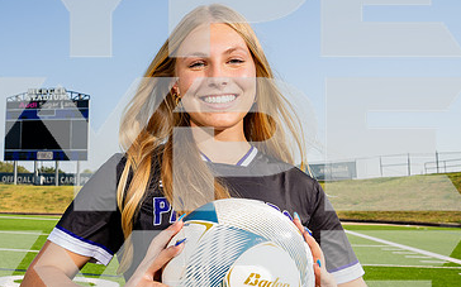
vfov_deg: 32.7
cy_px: 145
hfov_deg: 49.4
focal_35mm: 39
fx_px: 490
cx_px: 148
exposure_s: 1/125
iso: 50
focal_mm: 24
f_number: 7.1
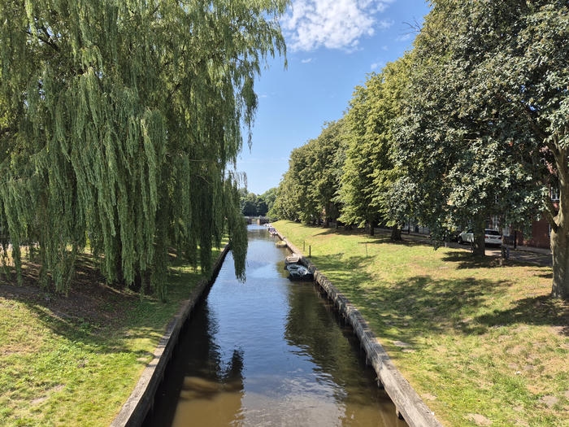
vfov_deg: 58.9
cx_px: 284
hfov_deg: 73.9
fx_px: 378
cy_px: 214
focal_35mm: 23
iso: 25
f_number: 1.8
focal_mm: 5.4
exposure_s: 1/1056
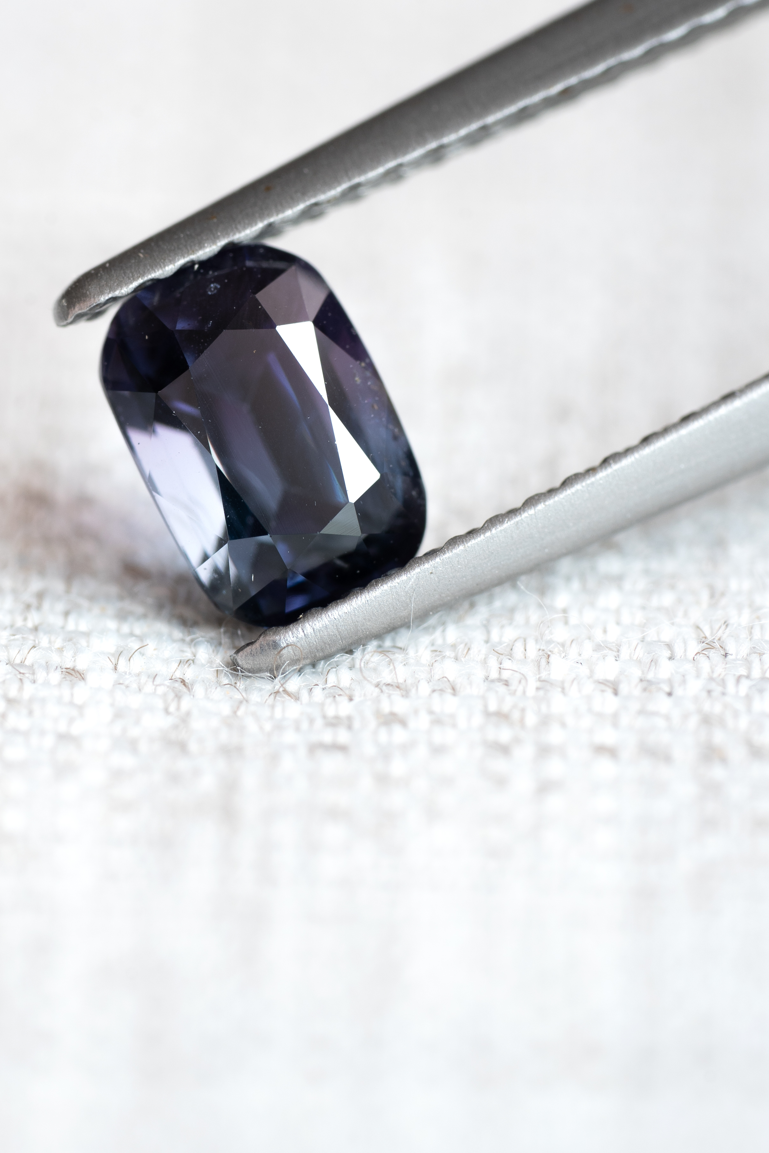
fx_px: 4774
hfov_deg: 9.2
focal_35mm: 149
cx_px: 244
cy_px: 504
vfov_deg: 13.8
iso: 100
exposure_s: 1/5
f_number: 6.3
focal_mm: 90
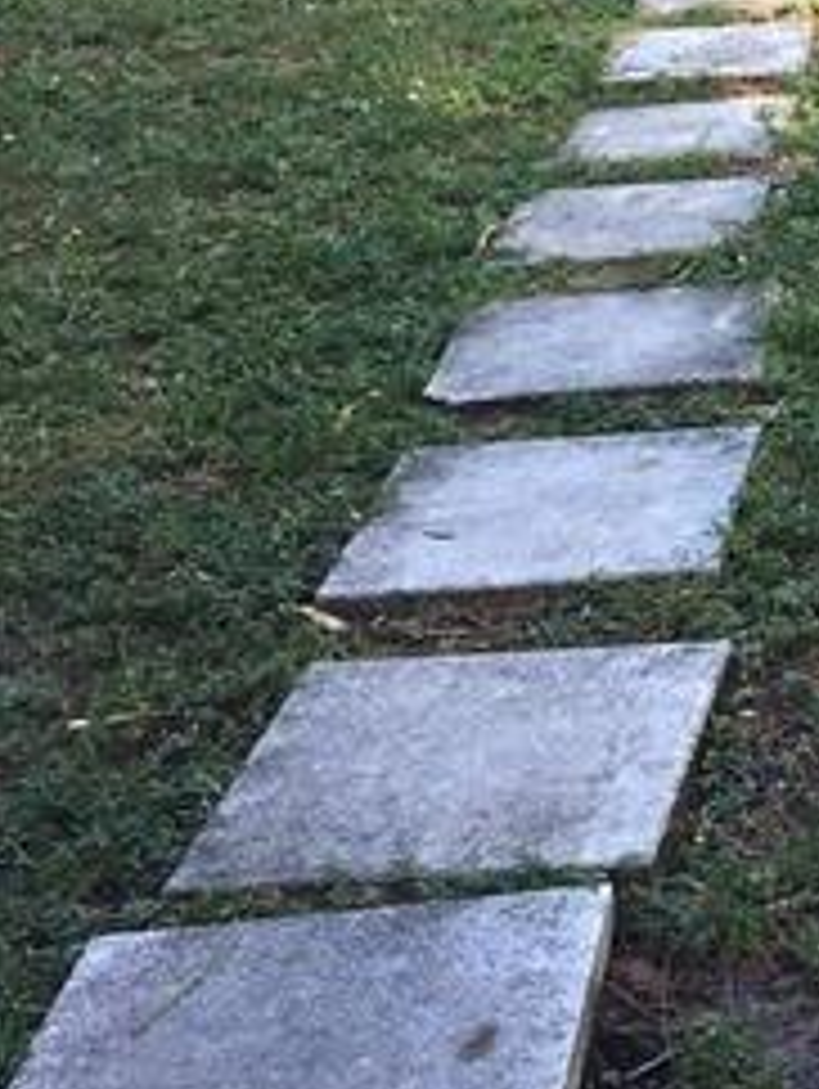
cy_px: -99
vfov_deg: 20.3
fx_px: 2897
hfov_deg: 14.8
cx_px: 1287
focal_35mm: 92
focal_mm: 4.15
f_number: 2.2
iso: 25
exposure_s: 1/121
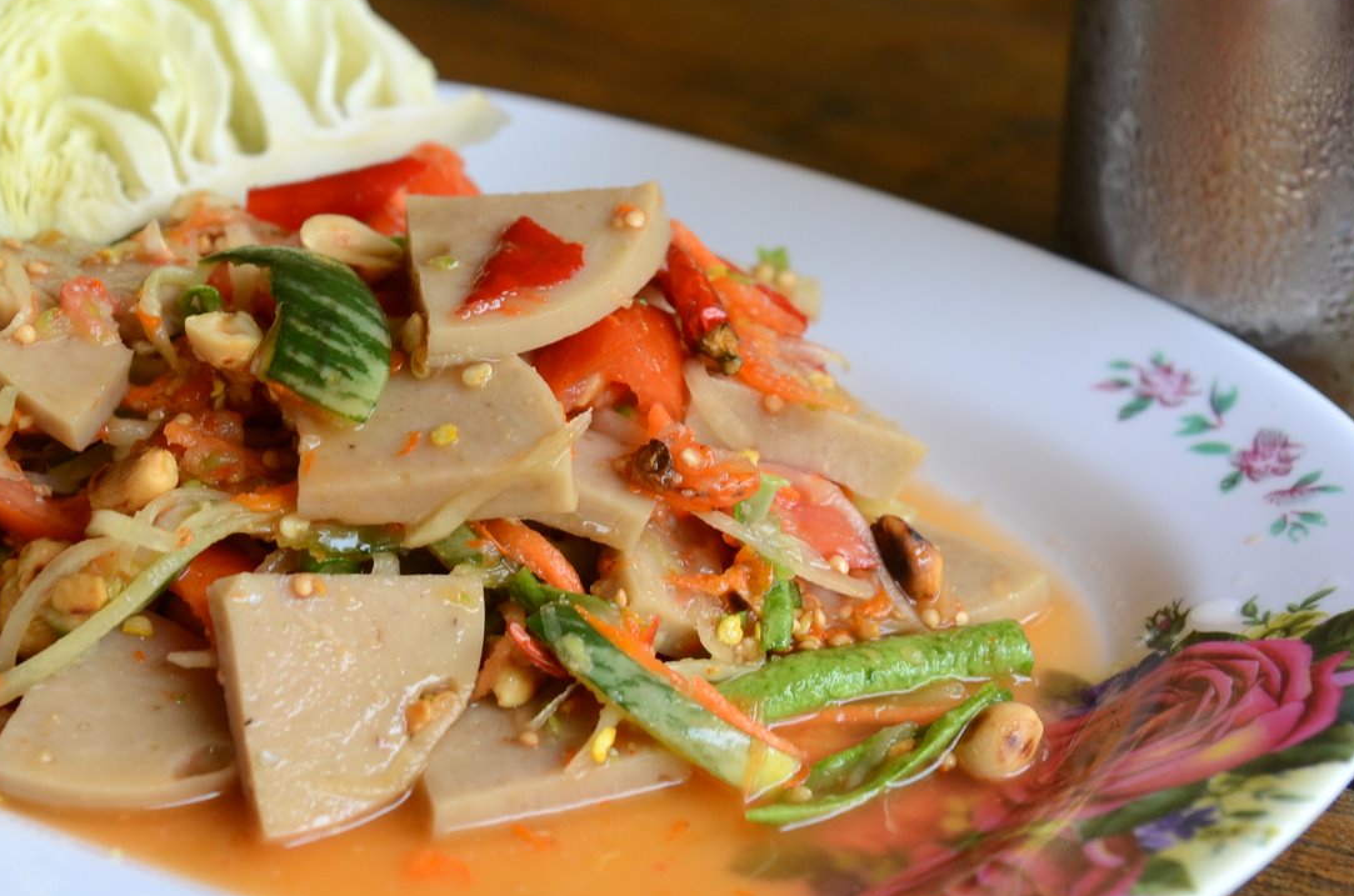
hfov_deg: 15.4
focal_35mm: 133
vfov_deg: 10.3
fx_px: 4991
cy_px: 306
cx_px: 410
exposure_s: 1/60
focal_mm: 50
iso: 160
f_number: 3.5
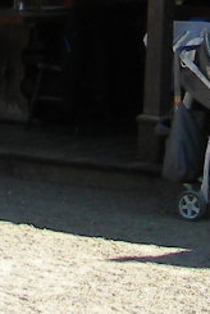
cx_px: 423
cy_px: -217
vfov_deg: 8.2
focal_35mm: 243
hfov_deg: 5.5
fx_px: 2120
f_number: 3.5
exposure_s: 1/620
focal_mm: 5
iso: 80
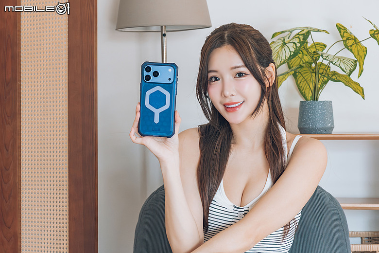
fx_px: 868
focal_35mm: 82
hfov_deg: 24.6
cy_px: 126
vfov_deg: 16.6
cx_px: 190
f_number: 7.1
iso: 2500
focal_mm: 55
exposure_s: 1/100
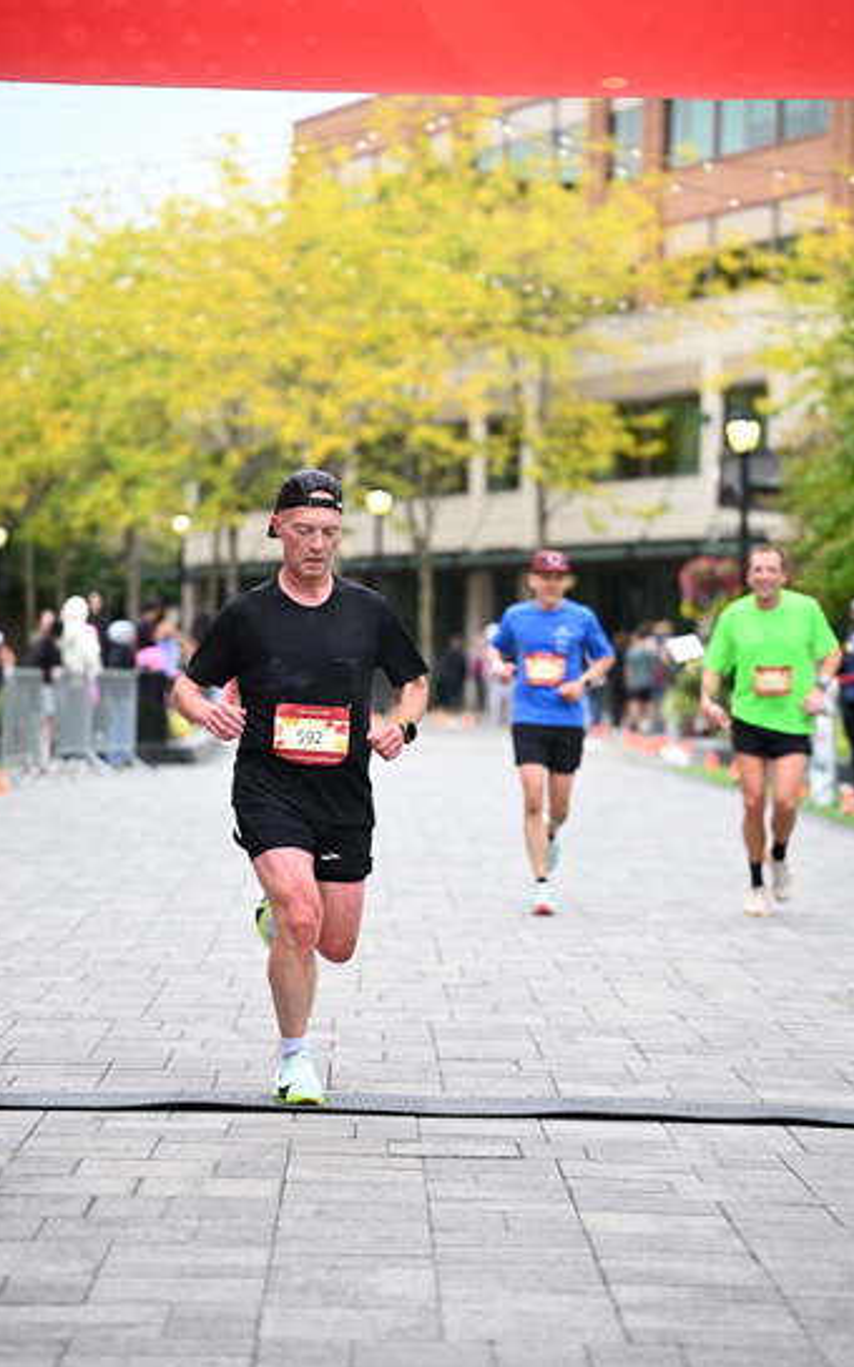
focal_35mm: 102
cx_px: 401
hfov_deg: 12.8
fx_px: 3798
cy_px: 684
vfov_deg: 20.4
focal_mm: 99
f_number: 2.8
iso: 1250
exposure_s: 1/2000
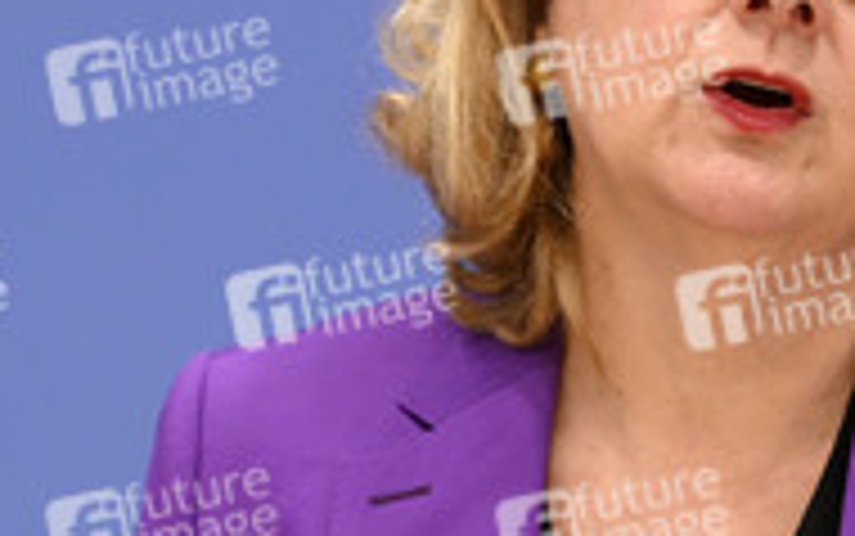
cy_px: 185
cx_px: 673
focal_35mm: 290
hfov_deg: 7.2
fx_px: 6761
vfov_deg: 4.5
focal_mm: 120
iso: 5000
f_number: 5.6
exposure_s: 1/500
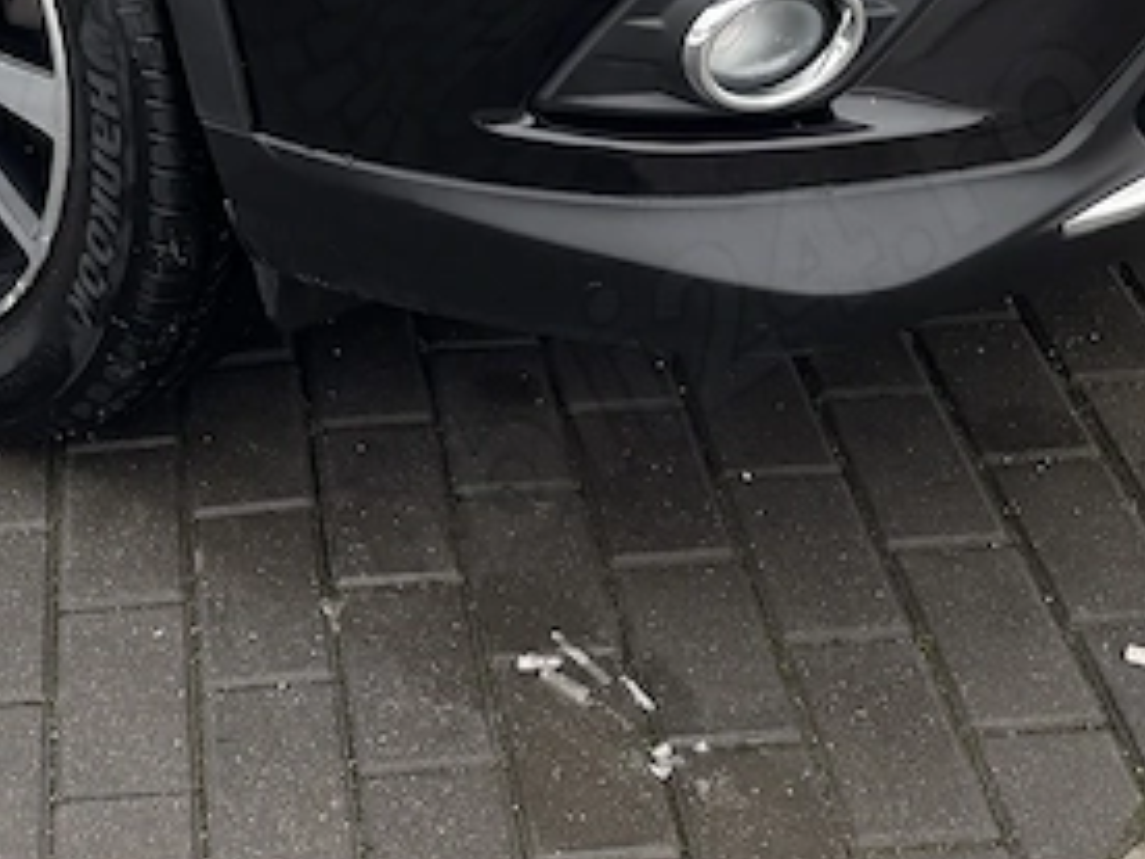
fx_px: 2878
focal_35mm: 87
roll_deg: +4.5
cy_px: -610
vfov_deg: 15.1
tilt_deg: -11.5
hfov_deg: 22.1
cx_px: 174
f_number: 1.78
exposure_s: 1/544
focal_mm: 6.76
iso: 80
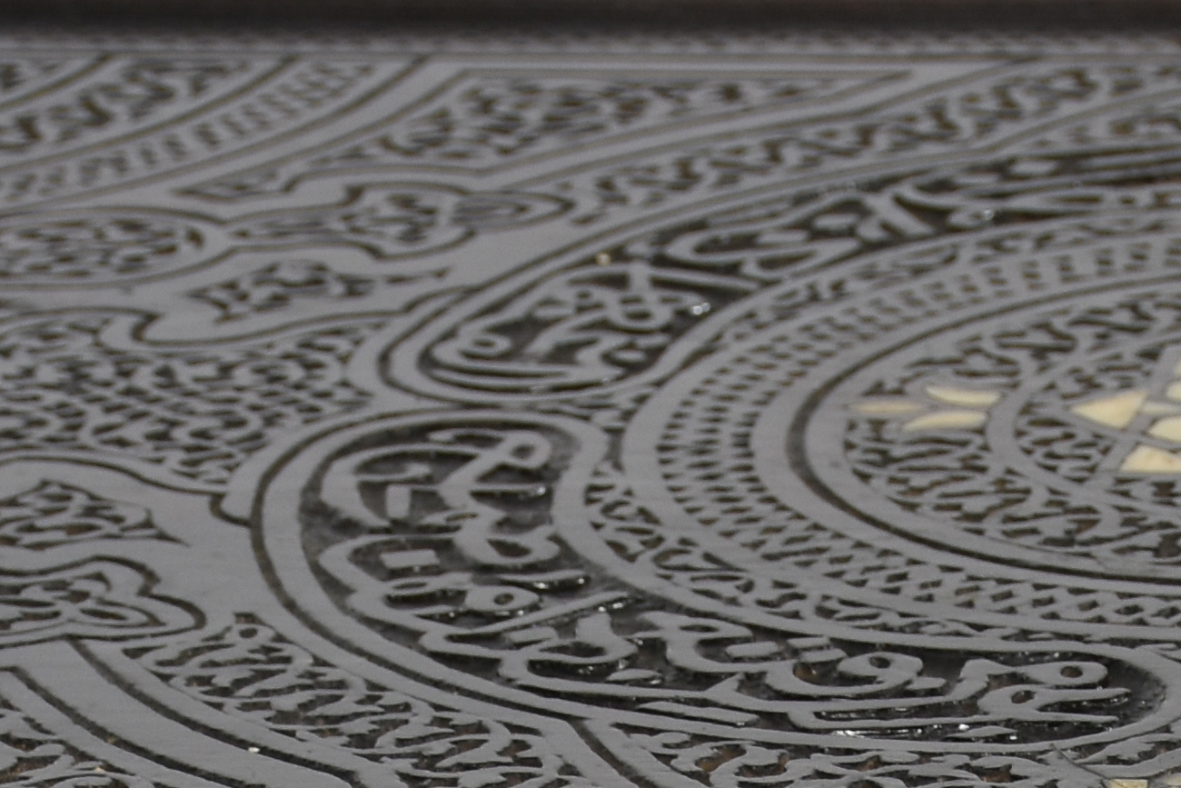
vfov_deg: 5.5
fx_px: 7949
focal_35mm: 242
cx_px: 949
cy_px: 1697
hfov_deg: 8.5
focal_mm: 35
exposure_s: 1/60
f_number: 5.6
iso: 250
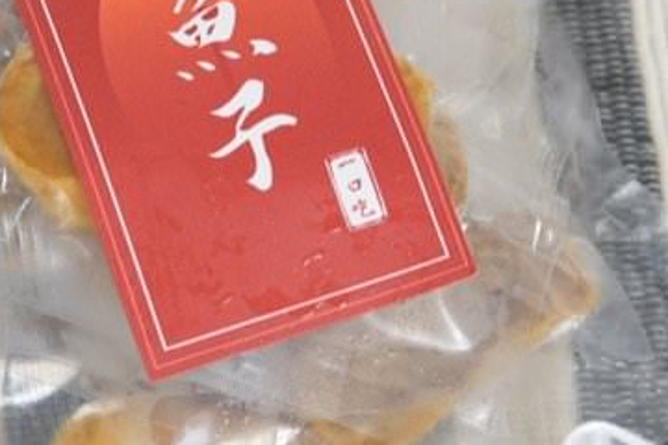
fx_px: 2319
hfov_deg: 16.4
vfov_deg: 10.9
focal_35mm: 125
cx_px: 238
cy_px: 117
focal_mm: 30
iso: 200
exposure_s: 1/60
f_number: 4
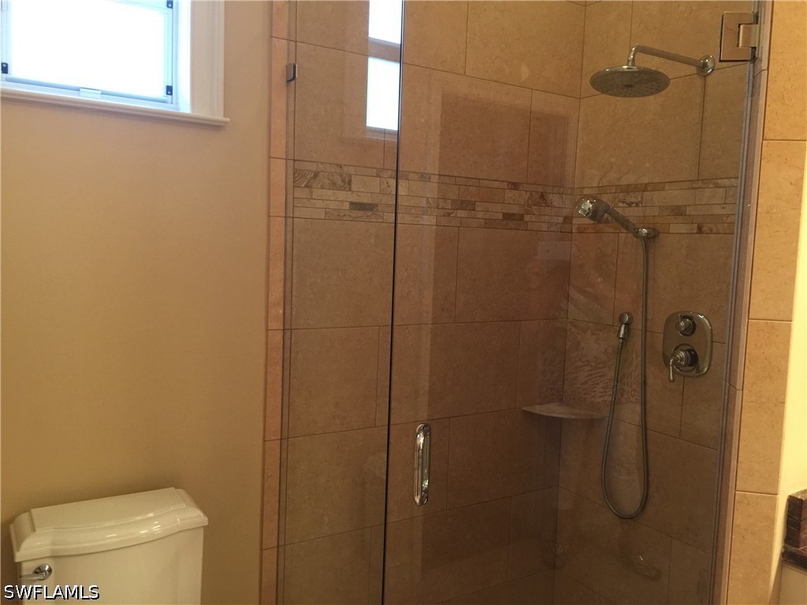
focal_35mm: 29
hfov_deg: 61.7
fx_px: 676
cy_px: 302
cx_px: 404
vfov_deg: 48.2
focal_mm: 4.15
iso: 100
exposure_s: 1/15
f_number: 2.2
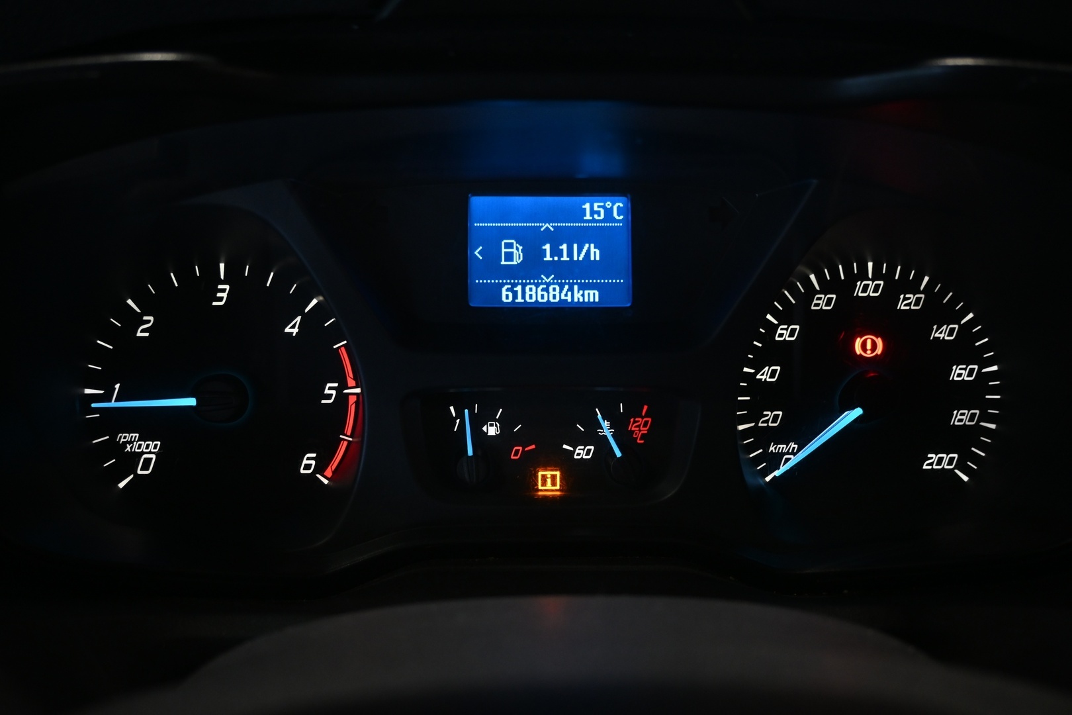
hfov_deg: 58.3
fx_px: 960
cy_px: 358
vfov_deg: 40.8
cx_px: 536
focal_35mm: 32
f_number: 4
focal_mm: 21.5
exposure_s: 1/30
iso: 1000
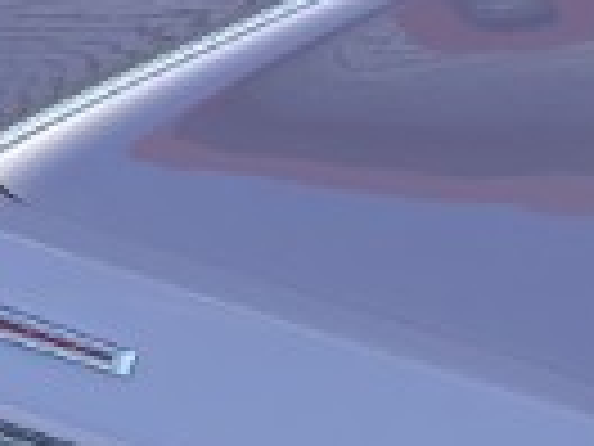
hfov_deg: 9.2
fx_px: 3449
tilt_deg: -20.3
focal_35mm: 201
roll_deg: +1.8
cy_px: -185
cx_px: 1233
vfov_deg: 7.3
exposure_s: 1/1311
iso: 50
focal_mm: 5.96
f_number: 1.6
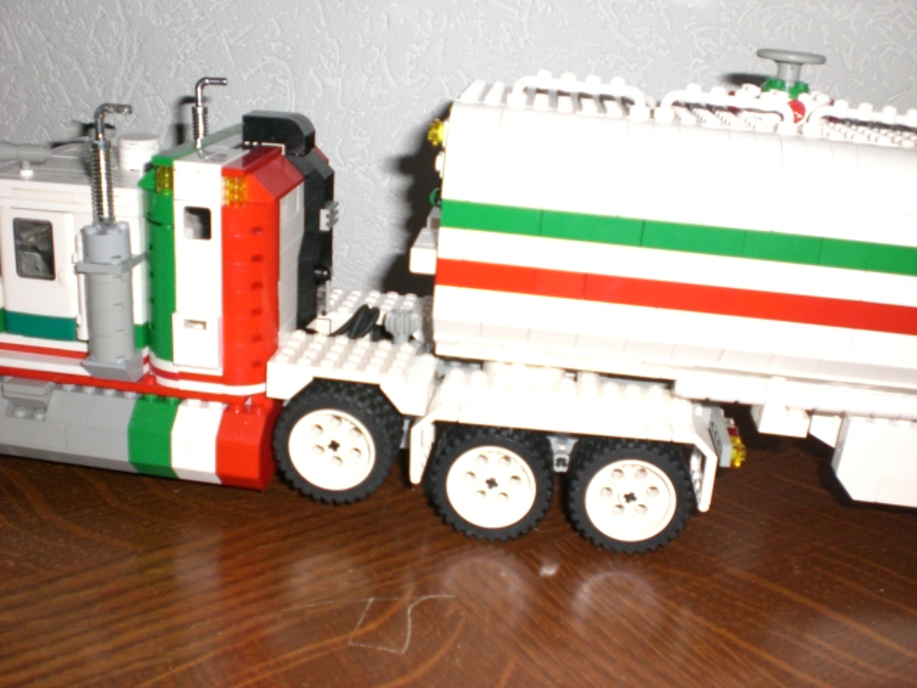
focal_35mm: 38
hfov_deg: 49.0
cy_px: 344
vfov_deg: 37.7
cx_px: 458
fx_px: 1007
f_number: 3.1
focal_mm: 6.3
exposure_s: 1/60
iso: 200
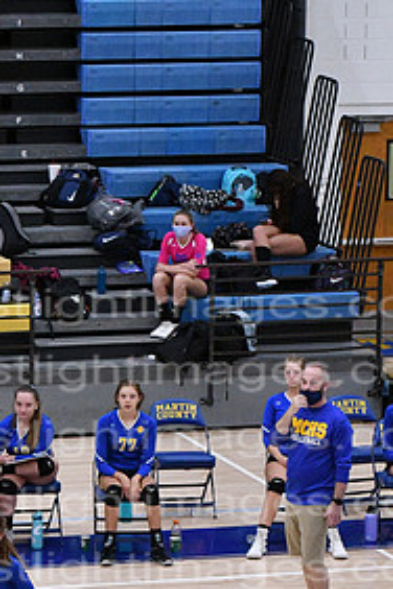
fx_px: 3537
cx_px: 120
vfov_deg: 9.5
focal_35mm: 216
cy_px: 539
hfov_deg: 6.4
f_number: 3.2
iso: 6400
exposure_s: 1/1250
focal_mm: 70
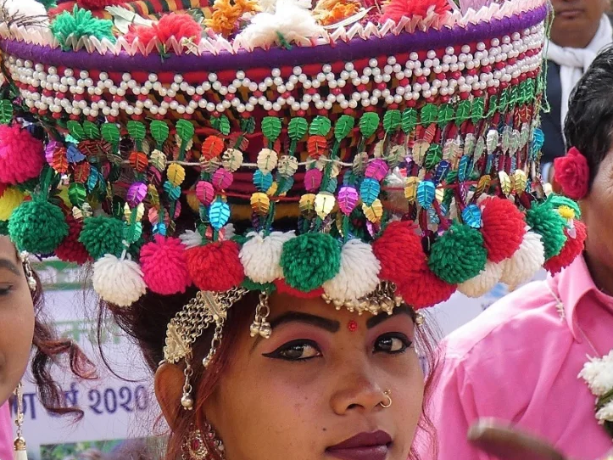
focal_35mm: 212
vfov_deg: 7.0
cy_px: 300
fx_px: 3754
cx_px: 347
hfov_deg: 9.3
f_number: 5
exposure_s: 1/80
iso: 100
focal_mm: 20.5
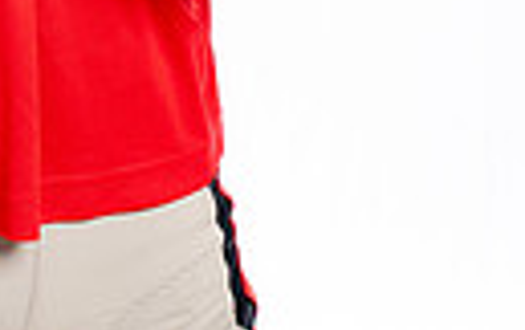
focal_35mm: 170
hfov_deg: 12.1
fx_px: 2436
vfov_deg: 7.1
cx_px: -77
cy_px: -583
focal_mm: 48
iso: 800
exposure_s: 1/250
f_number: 8
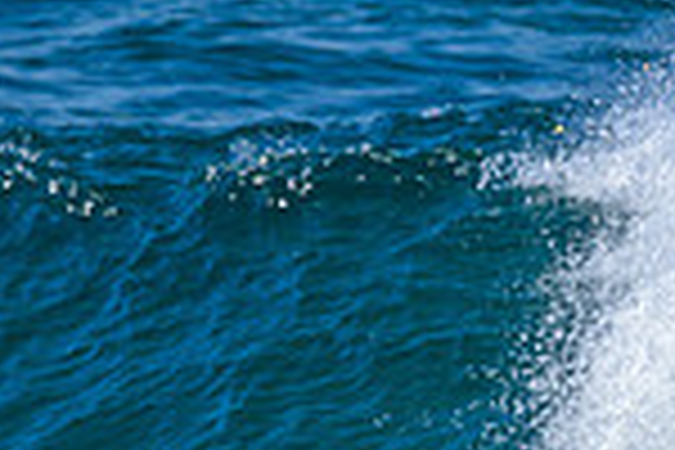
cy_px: 682
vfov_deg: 0.4
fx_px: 63351
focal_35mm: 3379
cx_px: 846
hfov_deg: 0.6
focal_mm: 800
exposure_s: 1/2000
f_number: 6.3
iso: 360
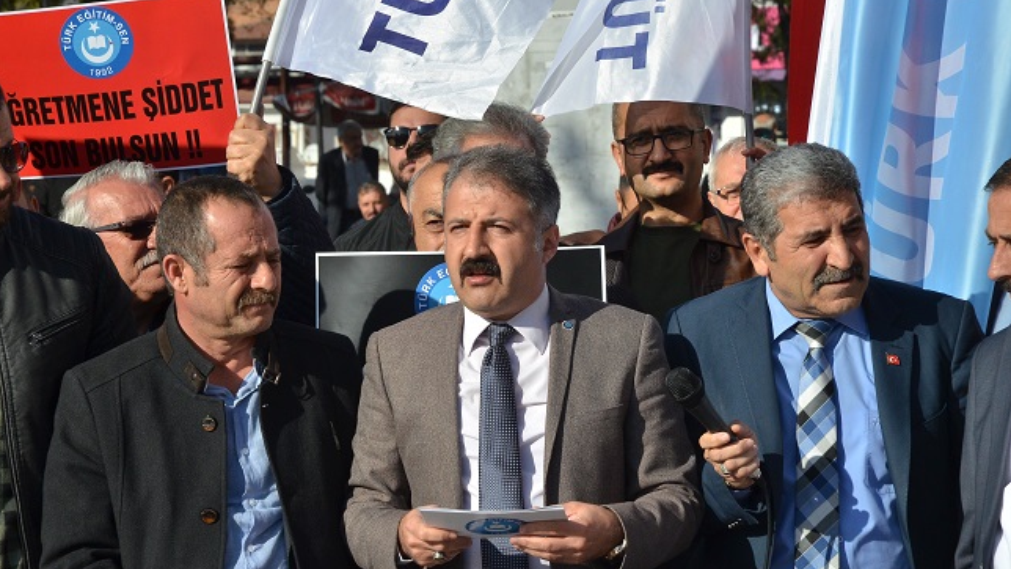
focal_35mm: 135
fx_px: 3606
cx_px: 506
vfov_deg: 9.0
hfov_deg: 16.0
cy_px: 319
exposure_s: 1/1600
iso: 640
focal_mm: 85
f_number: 10
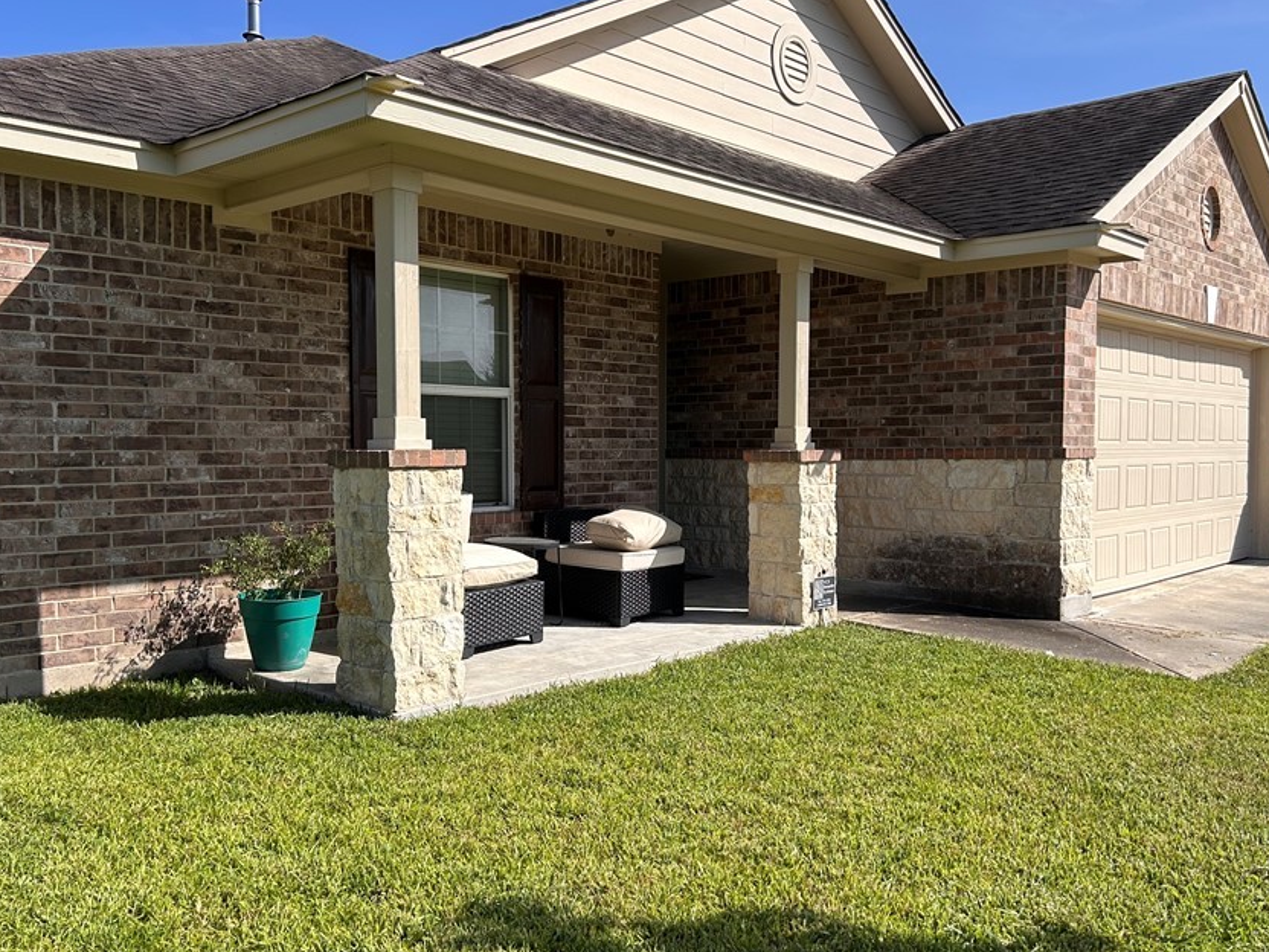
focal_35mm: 32
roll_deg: +0.4
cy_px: 497
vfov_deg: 44.1
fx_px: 1173
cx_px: 604
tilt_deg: -2.0
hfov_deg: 56.8
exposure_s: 1/3460
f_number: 1.5
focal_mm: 5.7
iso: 50
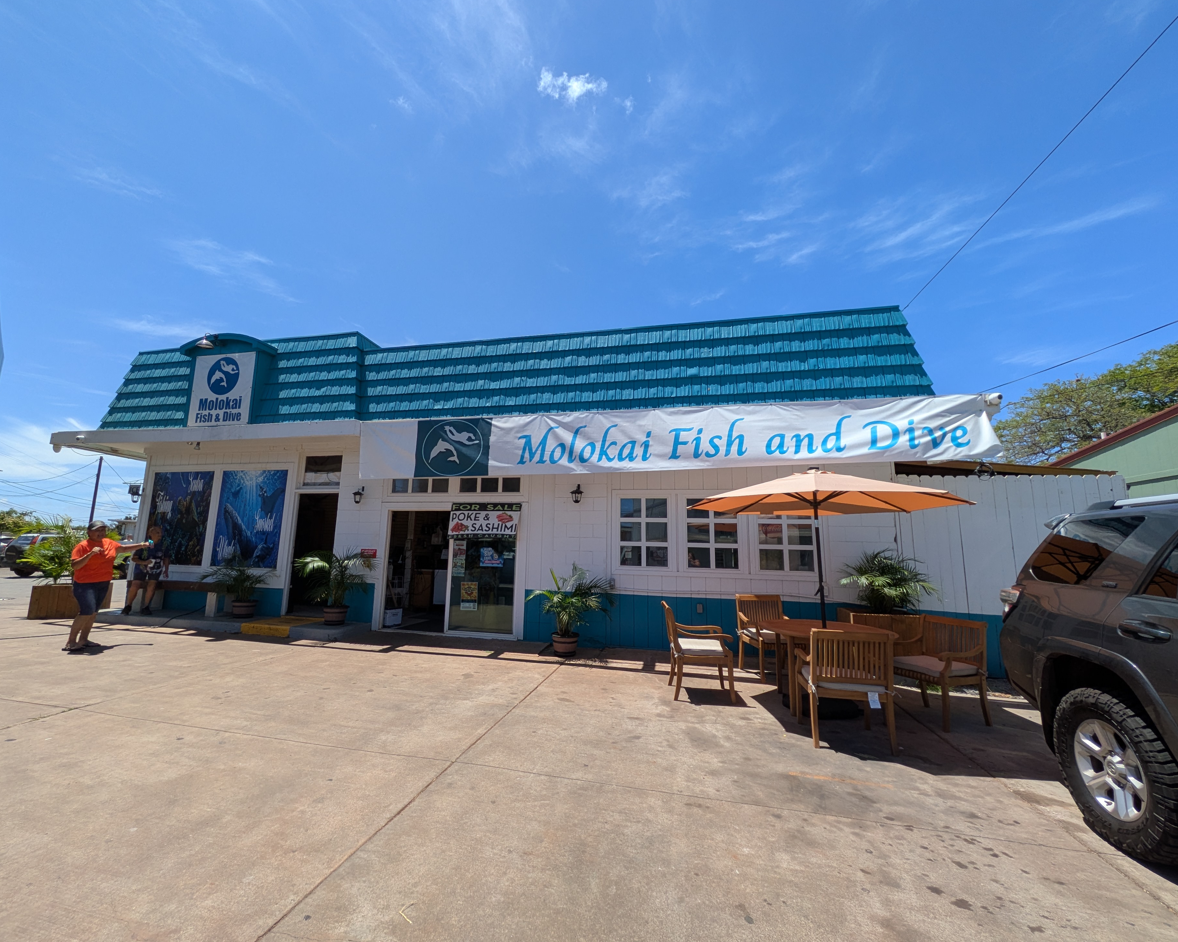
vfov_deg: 84.0
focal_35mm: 15
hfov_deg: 96.7
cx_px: 562
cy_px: 470
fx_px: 523
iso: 45
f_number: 2.2
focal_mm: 1.85
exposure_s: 1/1718
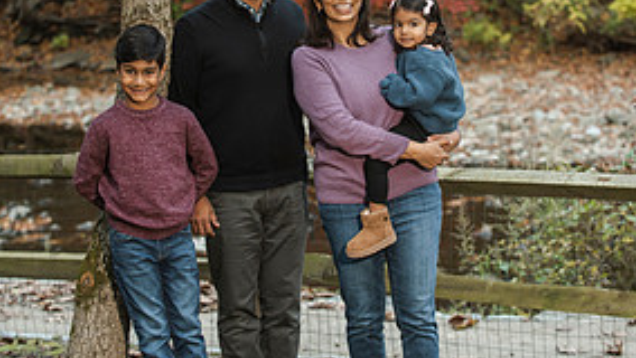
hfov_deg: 15.8
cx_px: 309
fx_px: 2294
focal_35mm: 136
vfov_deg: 8.9
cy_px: 2
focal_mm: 82
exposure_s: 1/125
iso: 640
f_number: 4
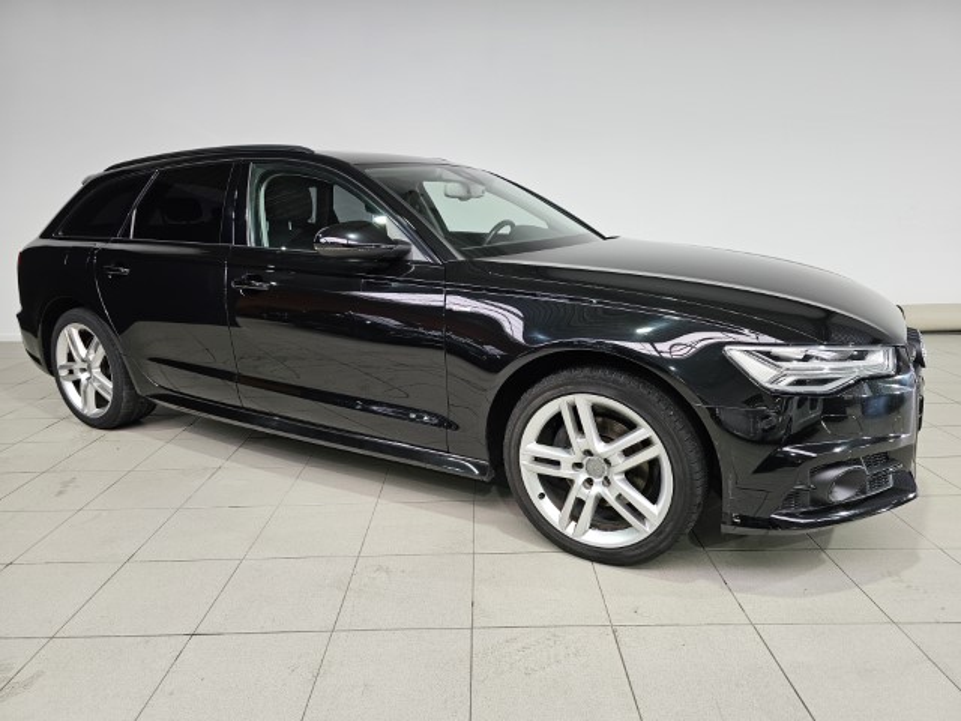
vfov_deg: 58.9
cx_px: 480
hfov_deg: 73.9
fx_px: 639
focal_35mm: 23
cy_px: 360
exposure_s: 1/180
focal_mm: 6.3
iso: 160
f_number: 1.7
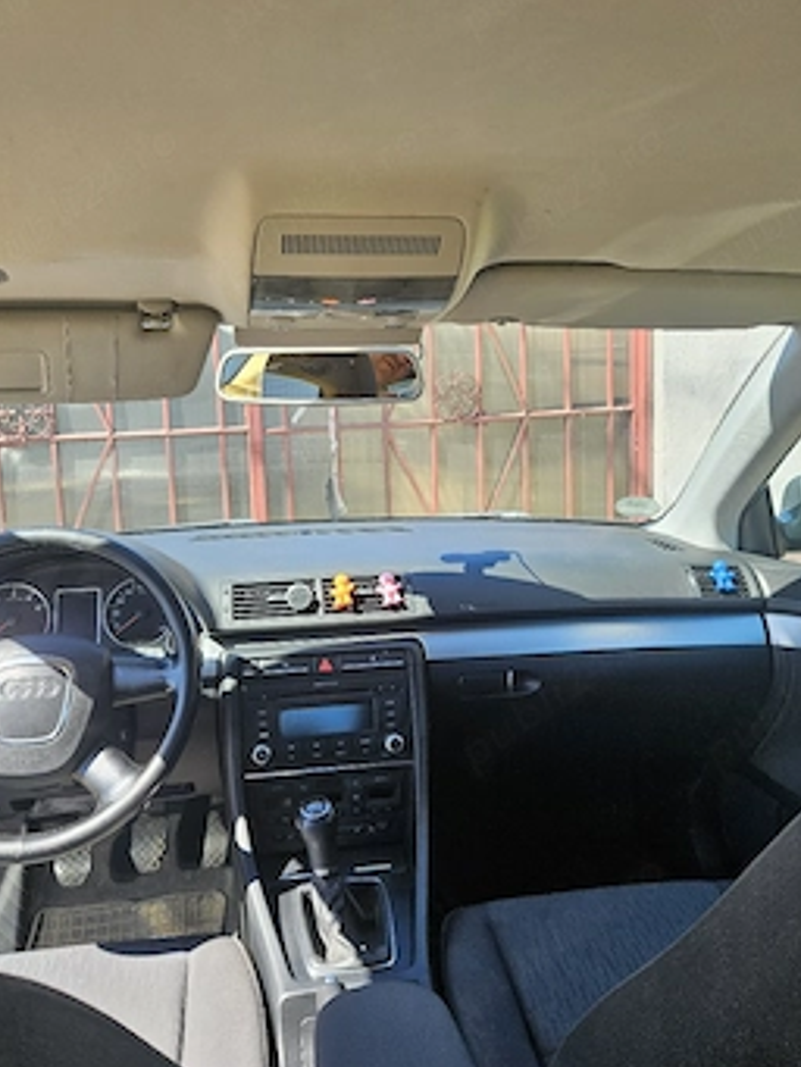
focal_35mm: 27
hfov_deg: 51.4
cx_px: 382
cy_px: 485
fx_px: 833
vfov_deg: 65.2
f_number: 1.8
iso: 50
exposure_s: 1/370
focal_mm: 5.4
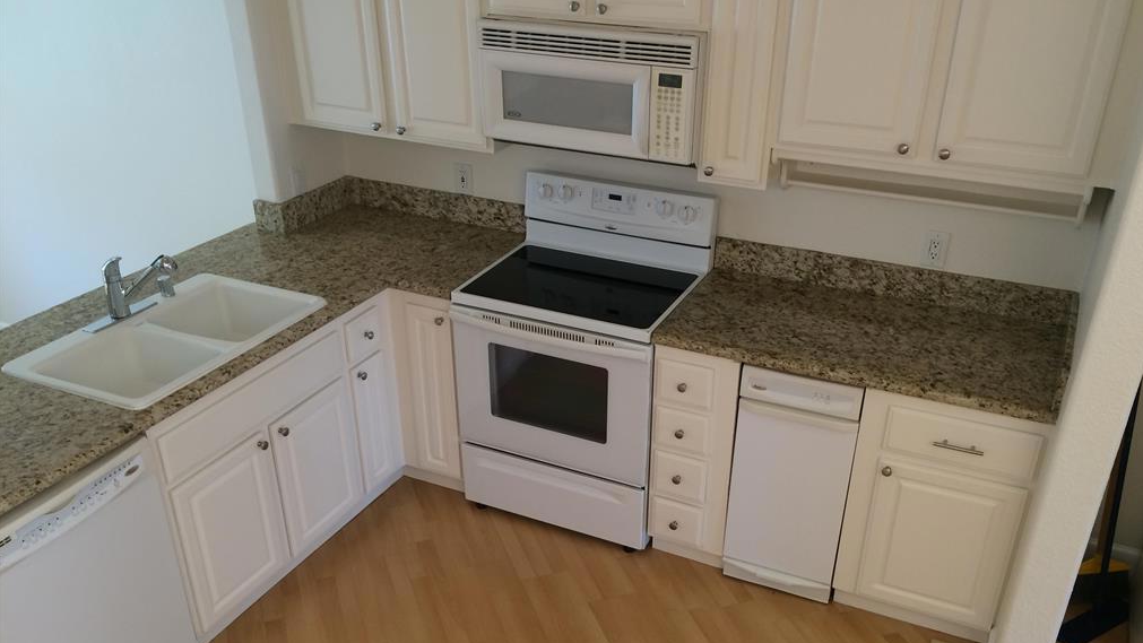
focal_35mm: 32
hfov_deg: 61.0
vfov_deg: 36.4
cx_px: 577
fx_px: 970
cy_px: 414
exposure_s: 1/30
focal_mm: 4.15
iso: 32
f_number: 2.2
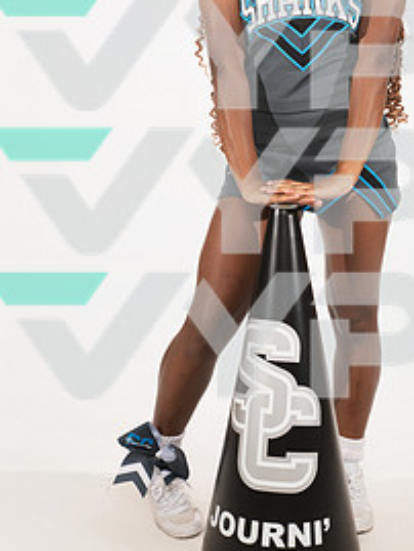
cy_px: 193
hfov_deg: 19.8
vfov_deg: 26.2
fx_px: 1179
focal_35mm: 74
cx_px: 291
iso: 500
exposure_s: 1/320
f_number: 7.1
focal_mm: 46
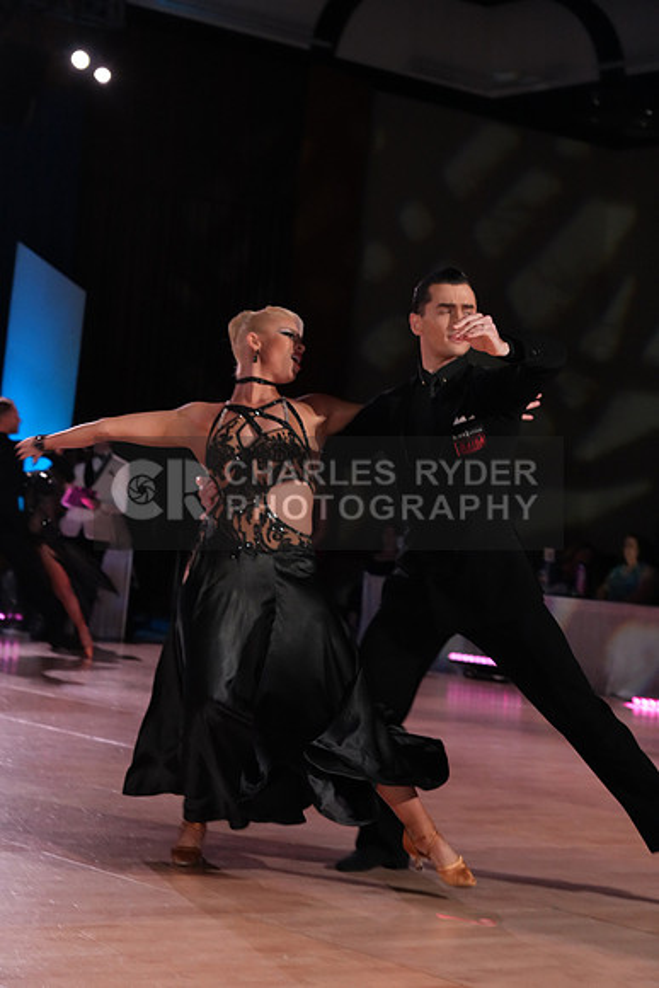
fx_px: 2113
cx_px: 330
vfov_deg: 26.3
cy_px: 494
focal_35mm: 77
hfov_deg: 17.7
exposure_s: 1/200
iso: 4000
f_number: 7.1
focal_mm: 77
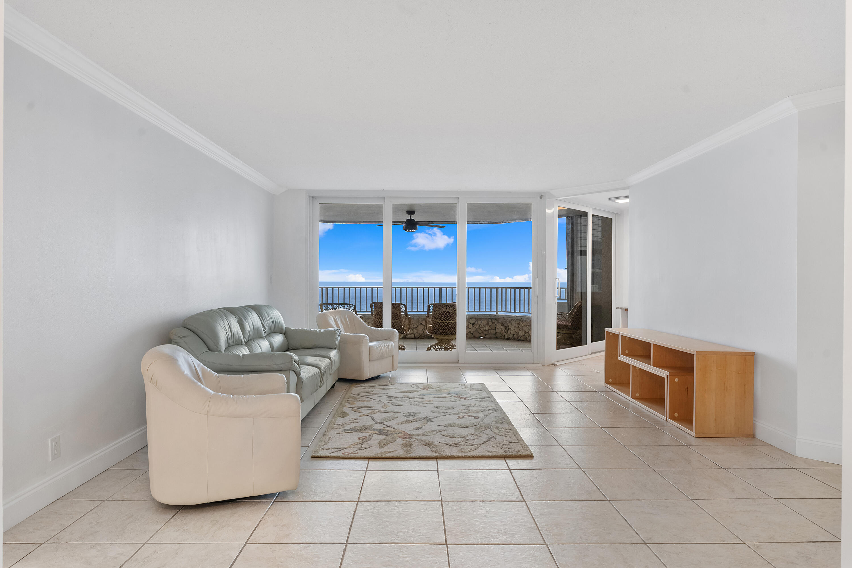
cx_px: 426
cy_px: 284
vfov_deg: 59.7
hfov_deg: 81.5
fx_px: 495
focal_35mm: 21
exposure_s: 1/40
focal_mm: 20.9
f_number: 9
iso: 500
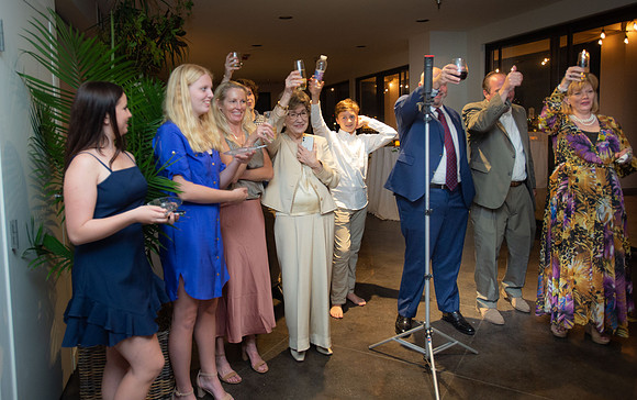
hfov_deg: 67.3
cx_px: 280
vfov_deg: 45.3
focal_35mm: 27
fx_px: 476
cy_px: 162
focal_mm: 24
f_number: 2.8
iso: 1600
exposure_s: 1/60
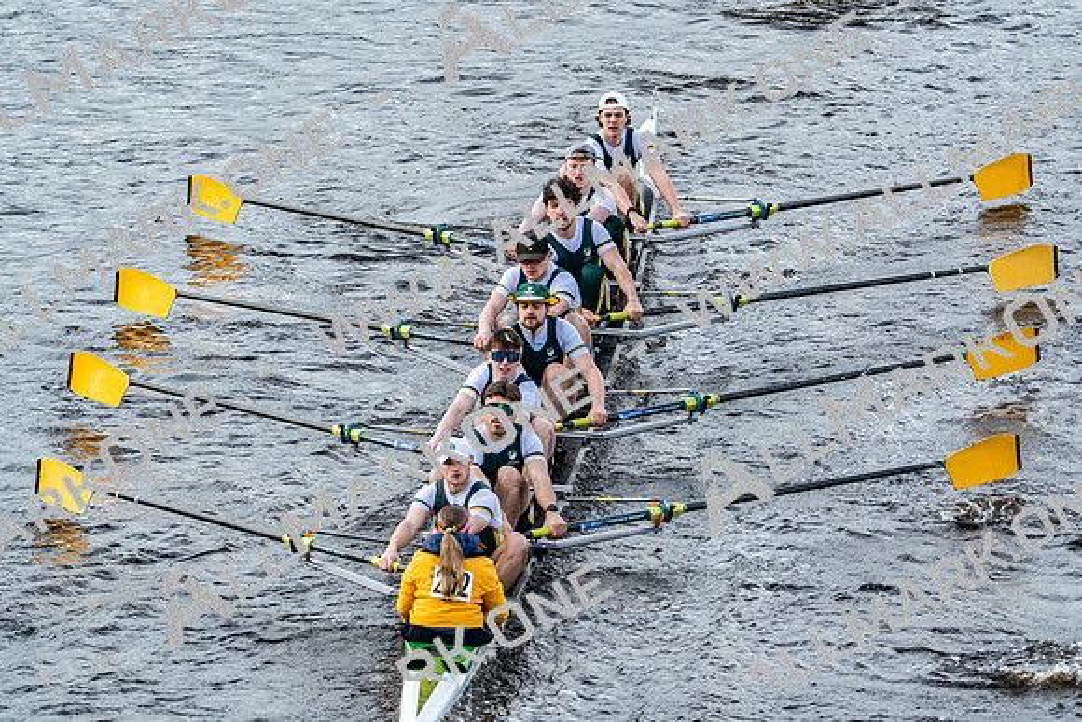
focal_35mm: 379
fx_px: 11393
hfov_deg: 5.4
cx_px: 541
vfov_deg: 3.6
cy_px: 361
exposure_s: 1/1250
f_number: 6.3
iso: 800
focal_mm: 379
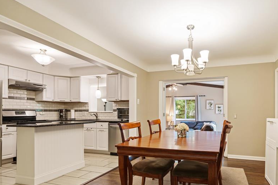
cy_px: 112
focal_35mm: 21
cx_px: 179
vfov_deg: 59.0
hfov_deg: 79.3
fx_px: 162
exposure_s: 1
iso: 250
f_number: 7.1
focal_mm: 16
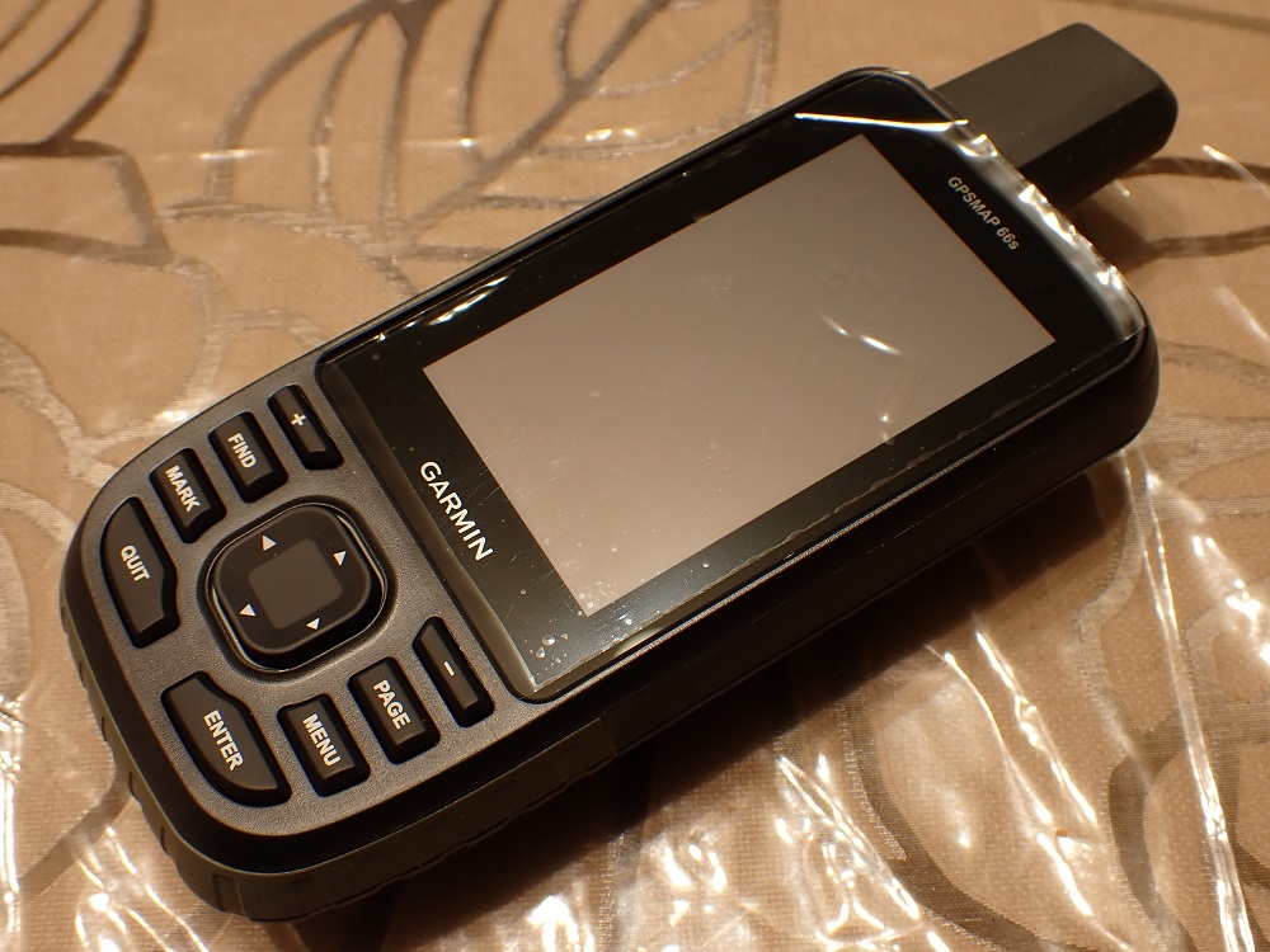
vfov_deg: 35.1
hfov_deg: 45.8
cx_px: 635
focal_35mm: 41
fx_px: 1504
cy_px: 476
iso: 100
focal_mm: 7.31
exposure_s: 1/5
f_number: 4
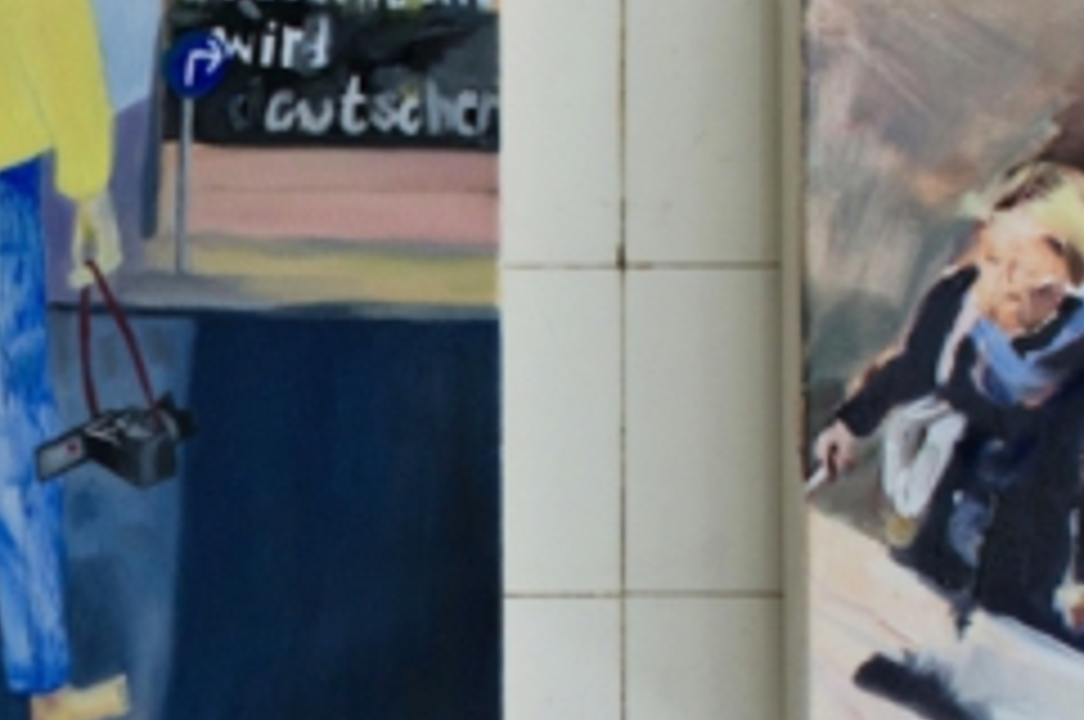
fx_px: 4250
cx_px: -58
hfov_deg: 14.3
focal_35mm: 141
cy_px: 472
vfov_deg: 9.7
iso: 320
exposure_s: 1/60
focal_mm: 35
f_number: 5.6
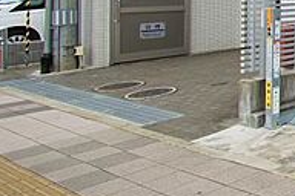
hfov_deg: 24.7
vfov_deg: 24.6
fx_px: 410
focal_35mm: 50
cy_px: -34
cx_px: 489
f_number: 8
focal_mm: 10
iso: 100
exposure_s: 1/40
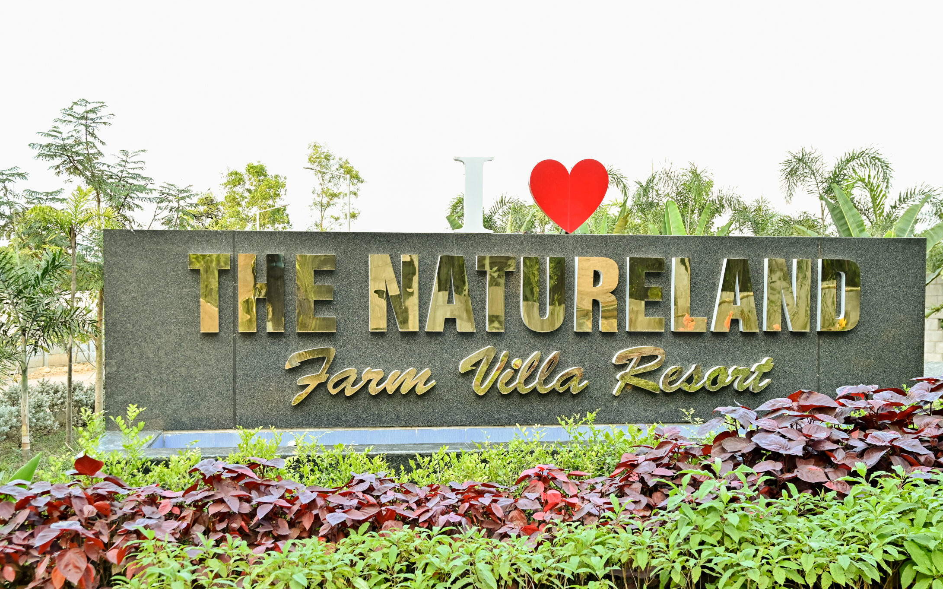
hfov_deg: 46.2
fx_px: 1105
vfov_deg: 29.8
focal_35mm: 43
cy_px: 331
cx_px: 477
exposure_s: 1/125
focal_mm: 36
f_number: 5.6
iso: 500
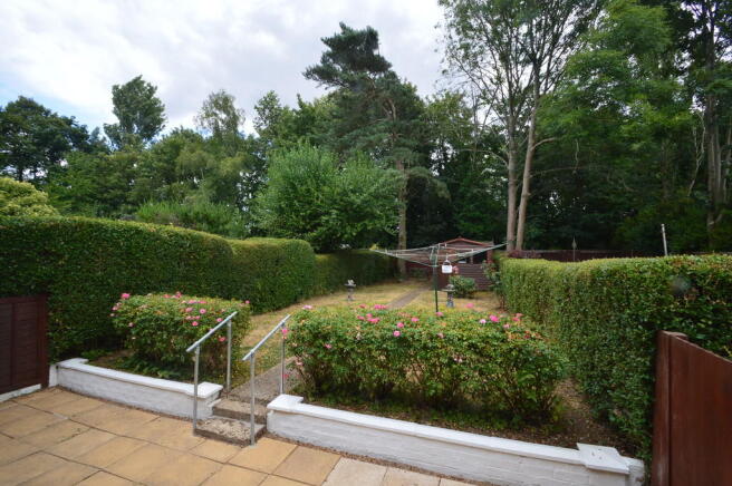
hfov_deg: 100.4
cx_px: 366
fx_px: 305
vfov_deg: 77.2
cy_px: 243
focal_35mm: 15
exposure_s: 1/200
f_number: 10
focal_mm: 10
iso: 400
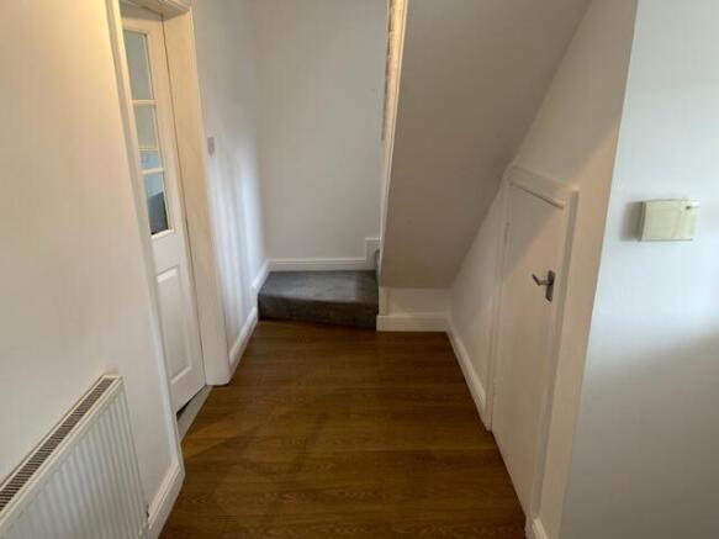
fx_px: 498
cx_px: 360
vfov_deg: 56.8
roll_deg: -0.1
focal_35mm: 24
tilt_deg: -17.9
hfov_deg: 71.6
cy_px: 270
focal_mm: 6.86
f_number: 1.78
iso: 125
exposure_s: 1/50
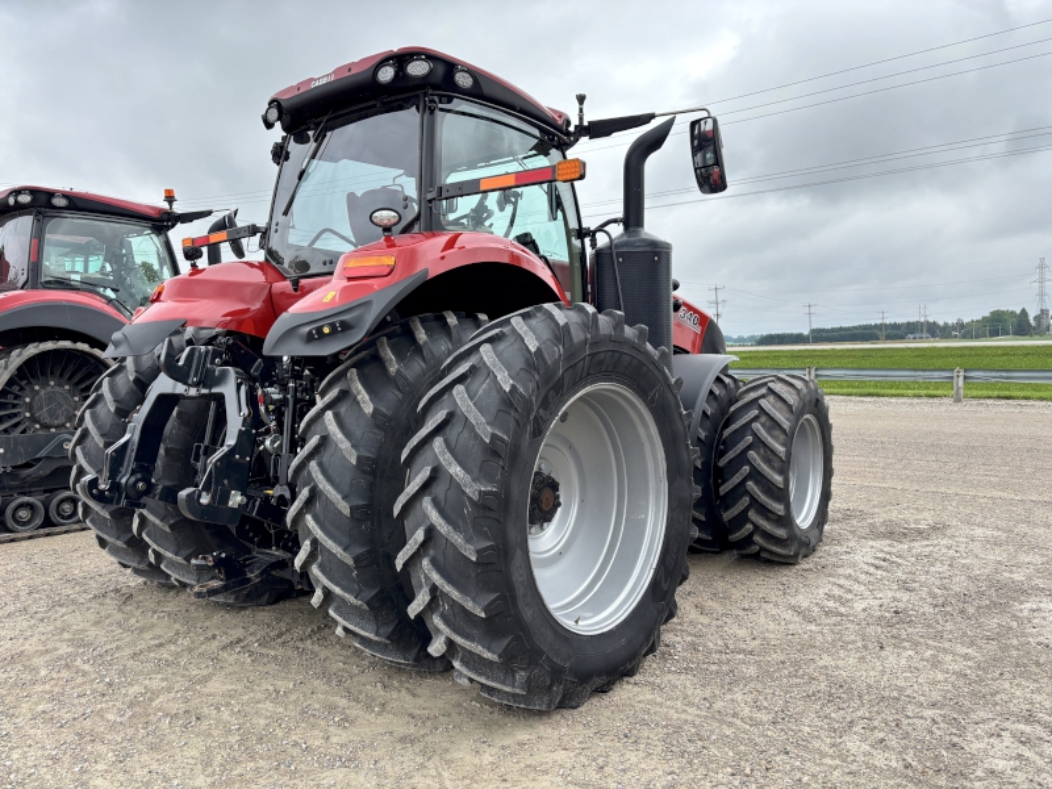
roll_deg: +0.9
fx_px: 790
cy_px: 394
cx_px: 526
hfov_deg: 67.3
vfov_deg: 53.1
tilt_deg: -3.6
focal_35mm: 26
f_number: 1.6
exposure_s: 1/1190
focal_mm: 5.96
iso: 50
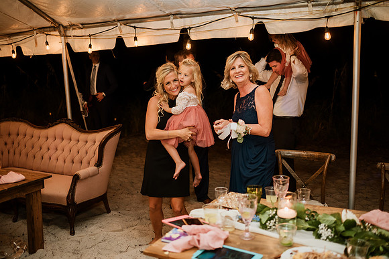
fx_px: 378
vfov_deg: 37.9
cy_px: 130
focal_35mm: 35
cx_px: 194
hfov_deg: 54.4
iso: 500
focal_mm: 35
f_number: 2
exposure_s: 1/200
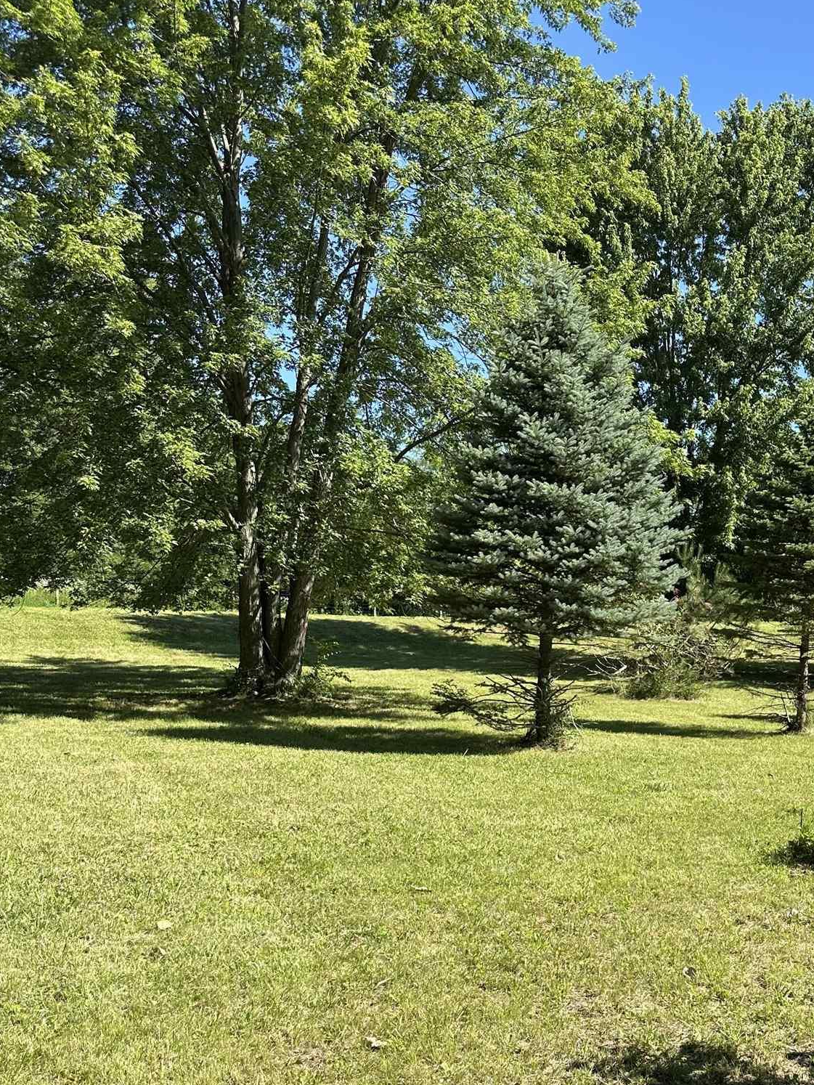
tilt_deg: -2.2
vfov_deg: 49.1
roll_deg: -1.9
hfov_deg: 37.8
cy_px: 739
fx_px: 1160
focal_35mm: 37
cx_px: 601
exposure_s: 1/1880
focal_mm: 6.86
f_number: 1.78
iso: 80
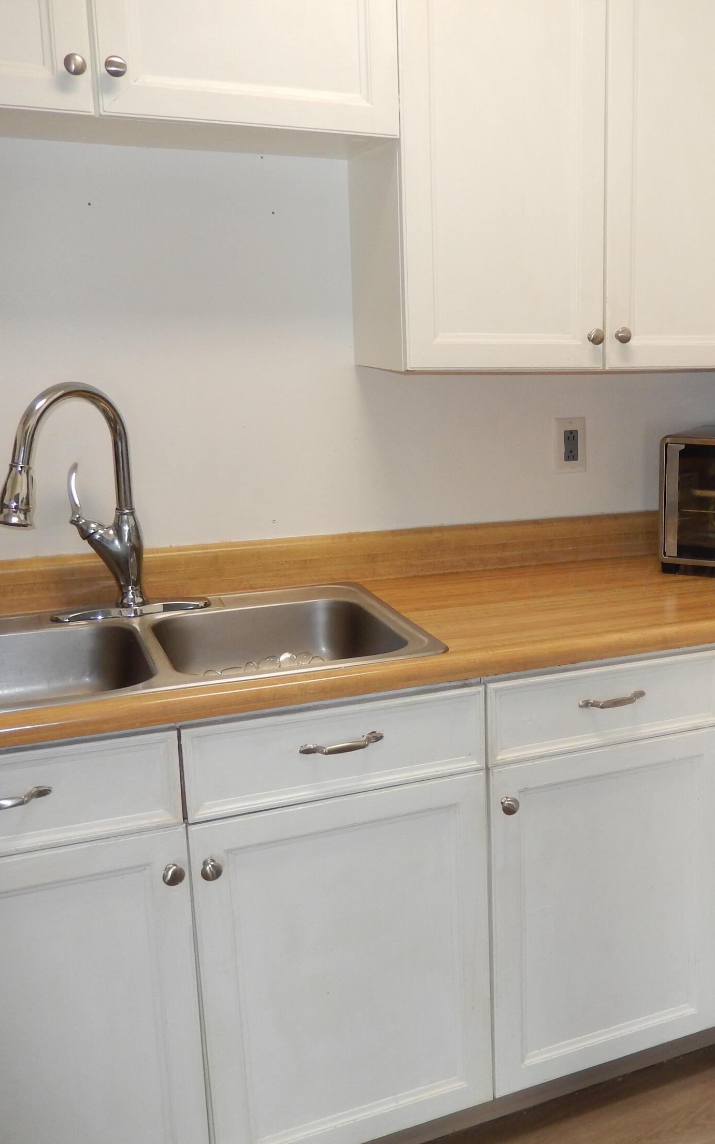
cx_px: 639
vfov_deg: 54.0
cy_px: 575
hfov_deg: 33.5
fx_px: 1122
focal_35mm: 36
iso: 200
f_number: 3.4
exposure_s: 1/30
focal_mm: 4.5
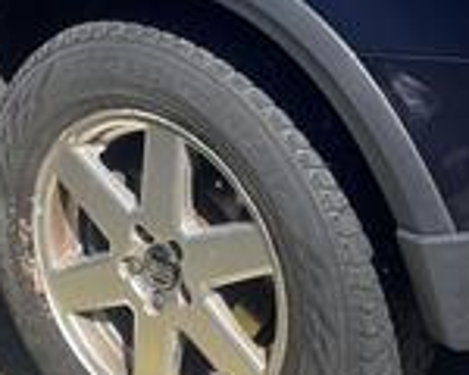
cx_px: 360
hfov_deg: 17.7
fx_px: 1499
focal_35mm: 108
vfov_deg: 14.0
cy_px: -6
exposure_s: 1/1855
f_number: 1.6
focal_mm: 4.2
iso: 32
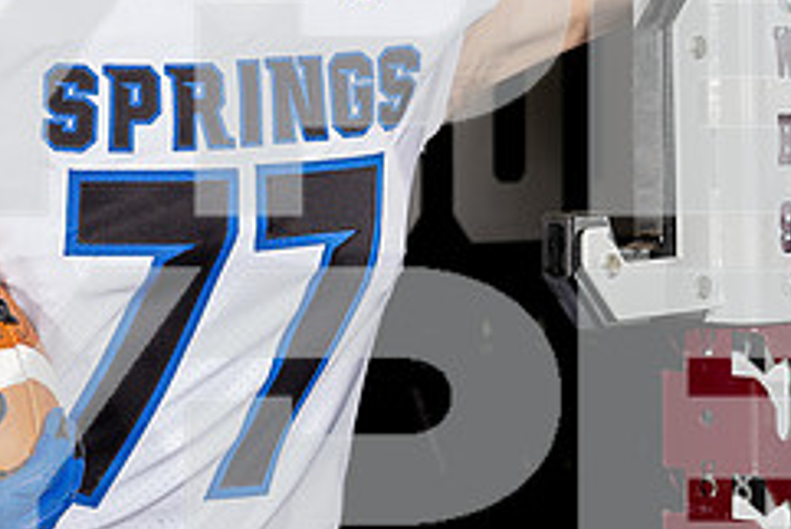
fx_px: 2858
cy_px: 44
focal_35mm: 130
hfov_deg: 15.6
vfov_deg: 10.5
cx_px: 131
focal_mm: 54
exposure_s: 1/250
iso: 200
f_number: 7.1
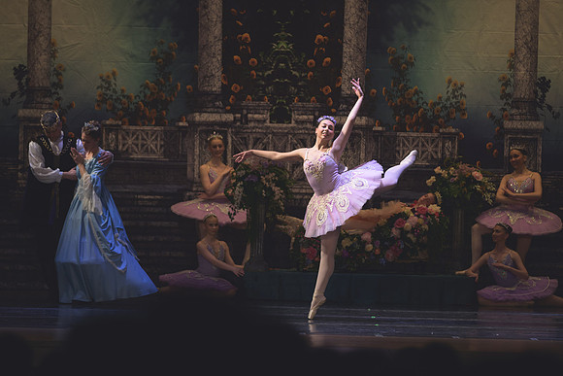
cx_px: 282
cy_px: 188
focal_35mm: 202
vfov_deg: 6.8
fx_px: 3161
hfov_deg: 10.2
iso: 500
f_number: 2.8
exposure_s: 1/320
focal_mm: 135
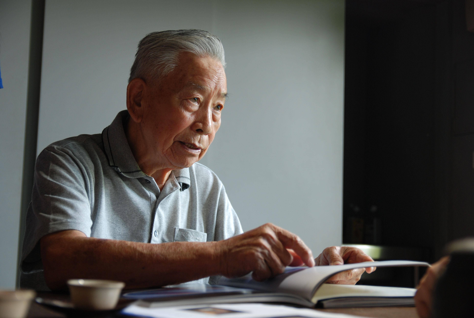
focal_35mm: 57
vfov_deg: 23.8
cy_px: 159
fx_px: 751
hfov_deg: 35.0
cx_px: 237
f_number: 3.2
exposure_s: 1/25
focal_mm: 38
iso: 200
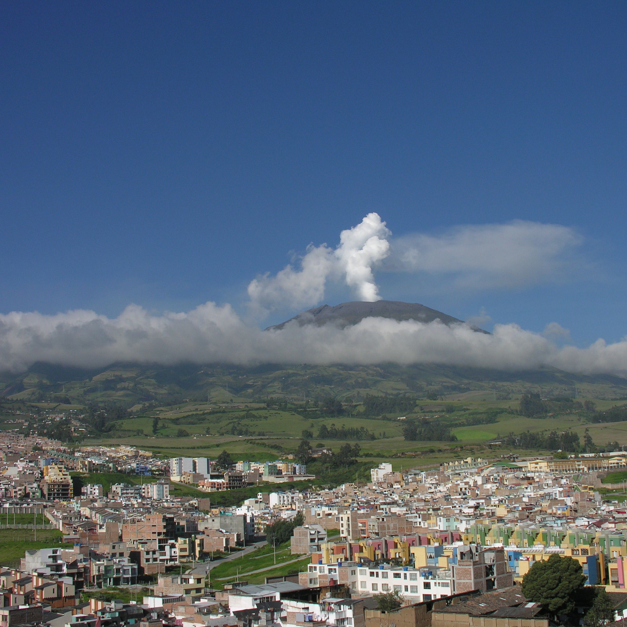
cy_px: 317
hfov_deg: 40.0
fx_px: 861
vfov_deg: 40.0
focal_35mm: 42
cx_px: 352
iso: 50
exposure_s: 1/323
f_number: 7.1
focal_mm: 8.9
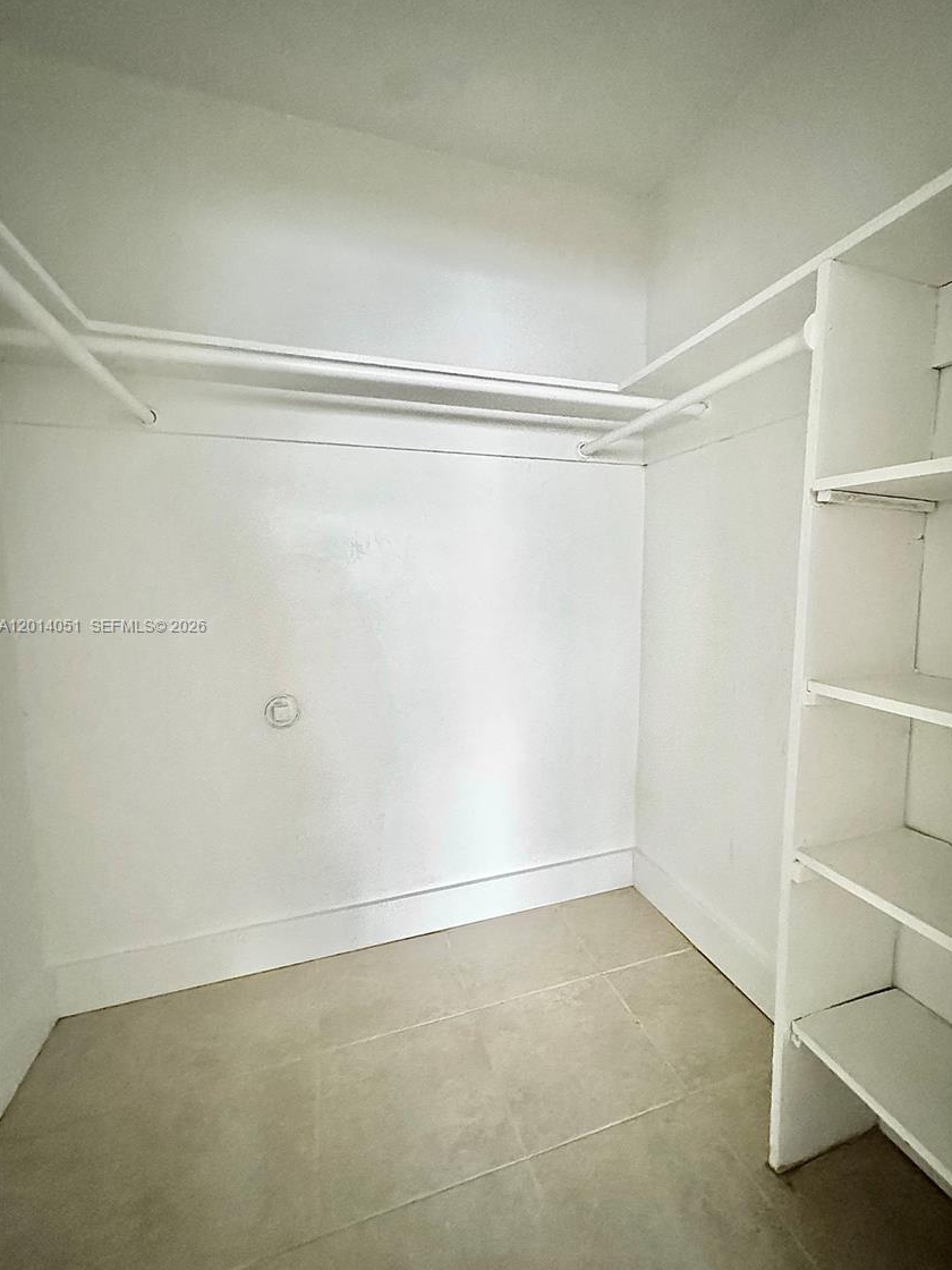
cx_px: 505
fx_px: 550
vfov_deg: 98.2
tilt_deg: -5.6
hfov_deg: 81.7
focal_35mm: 15
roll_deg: +0.1
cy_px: 627
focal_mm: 2.22
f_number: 2.2
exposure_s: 1/30
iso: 1600
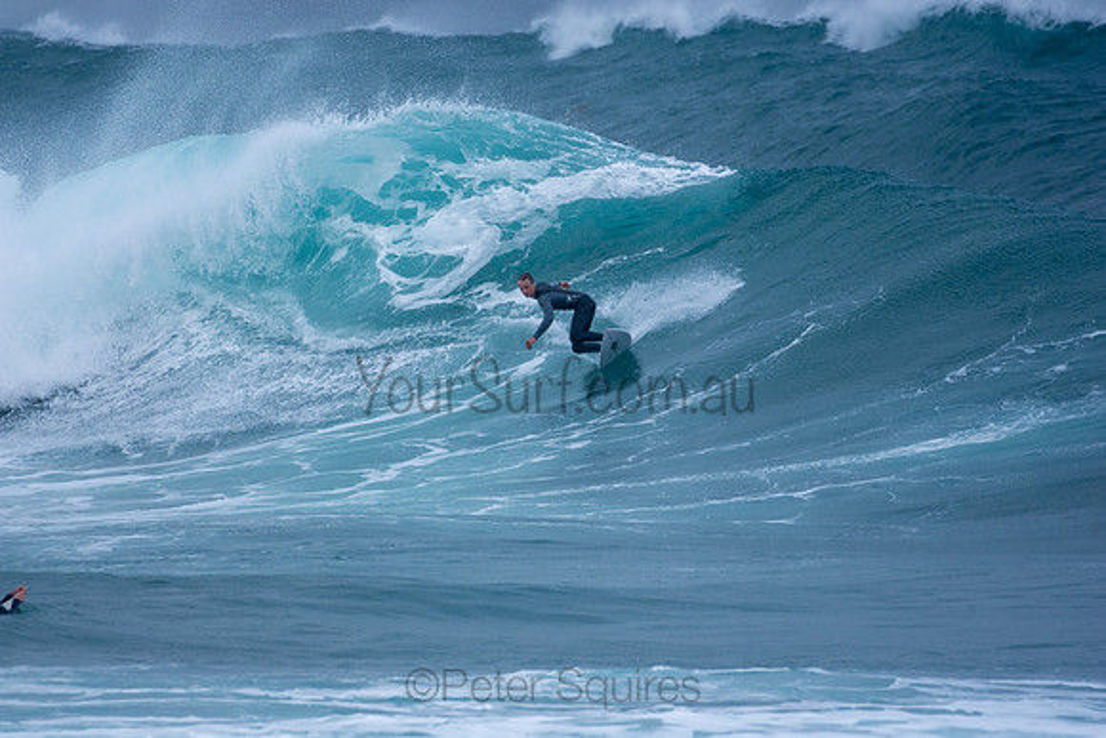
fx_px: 22124
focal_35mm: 720
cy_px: 369
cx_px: 553
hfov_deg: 2.9
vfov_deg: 1.9
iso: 280
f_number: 5.6
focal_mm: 480
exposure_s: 1/1000
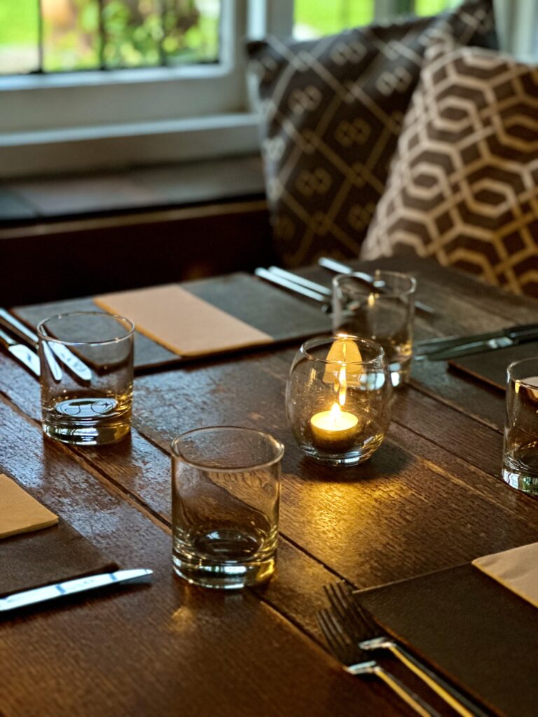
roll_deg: -2.8
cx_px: 269
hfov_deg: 19.1
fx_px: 1596
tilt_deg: -18.8
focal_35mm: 77
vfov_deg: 25.3
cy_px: 358
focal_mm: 9
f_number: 2.8
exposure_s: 1/14
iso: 640
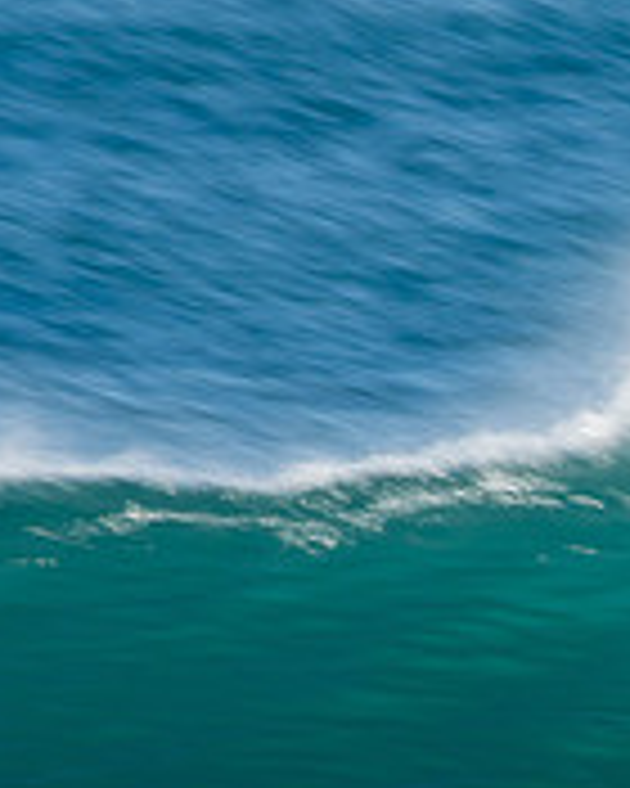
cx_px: 1296
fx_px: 54468
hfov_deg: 0.7
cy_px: 646
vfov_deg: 0.8
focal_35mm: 2337
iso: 100
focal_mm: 500
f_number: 20
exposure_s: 1/40
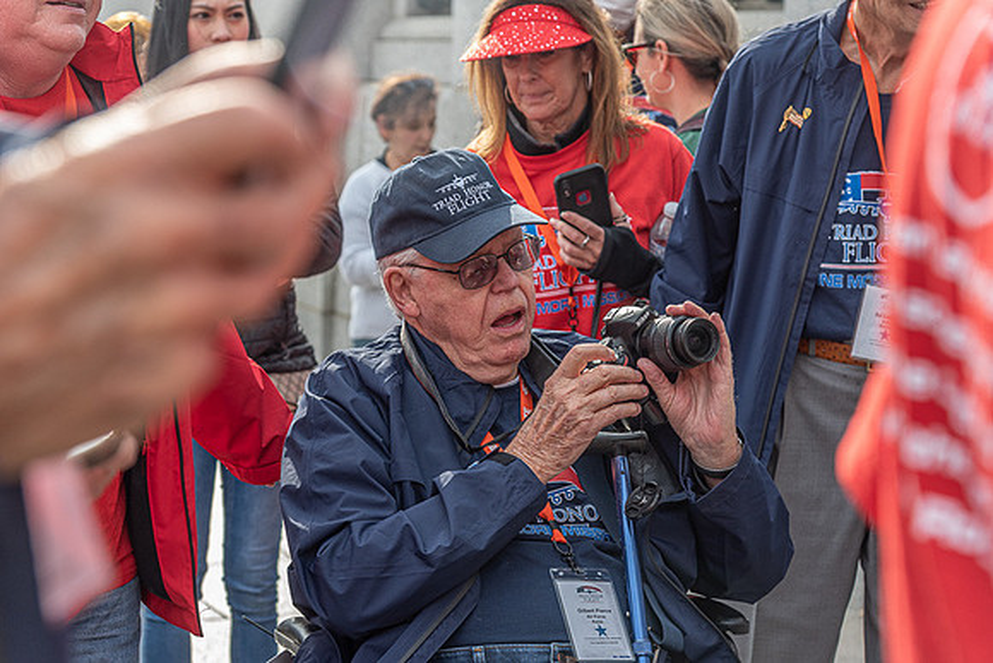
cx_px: 496
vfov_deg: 16.1
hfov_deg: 23.9
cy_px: 332
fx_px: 2345
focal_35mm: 85
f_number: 5.6
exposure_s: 1/500
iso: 500
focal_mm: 85
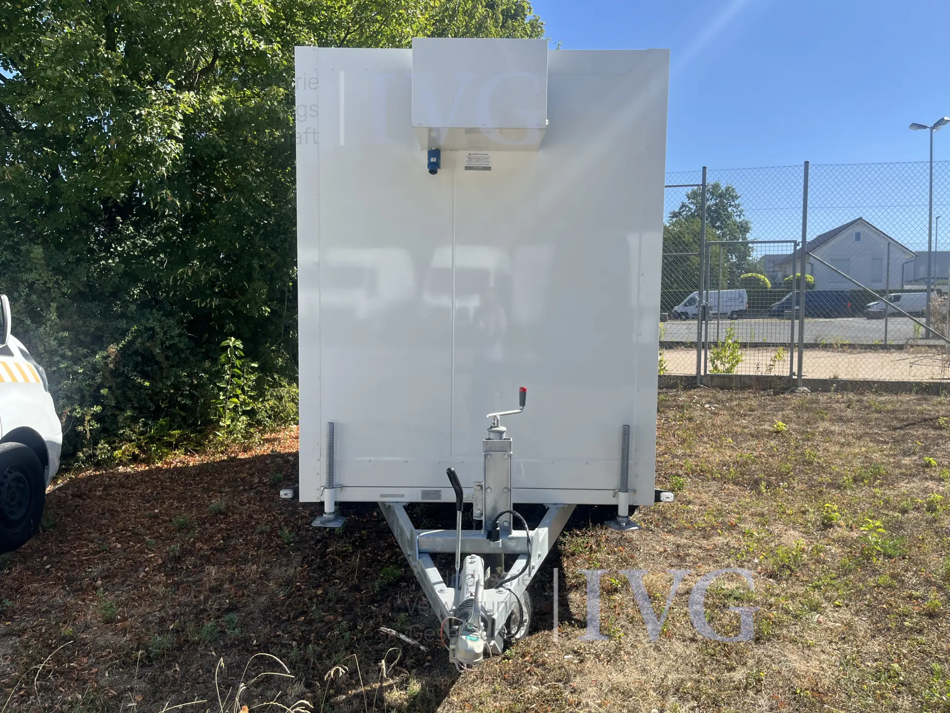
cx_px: 475
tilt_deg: -3.2
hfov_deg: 67.3
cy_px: 356
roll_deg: +0.7
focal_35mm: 26
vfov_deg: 53.1
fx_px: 714
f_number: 1.6
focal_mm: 5.1
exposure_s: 1/2463
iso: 50
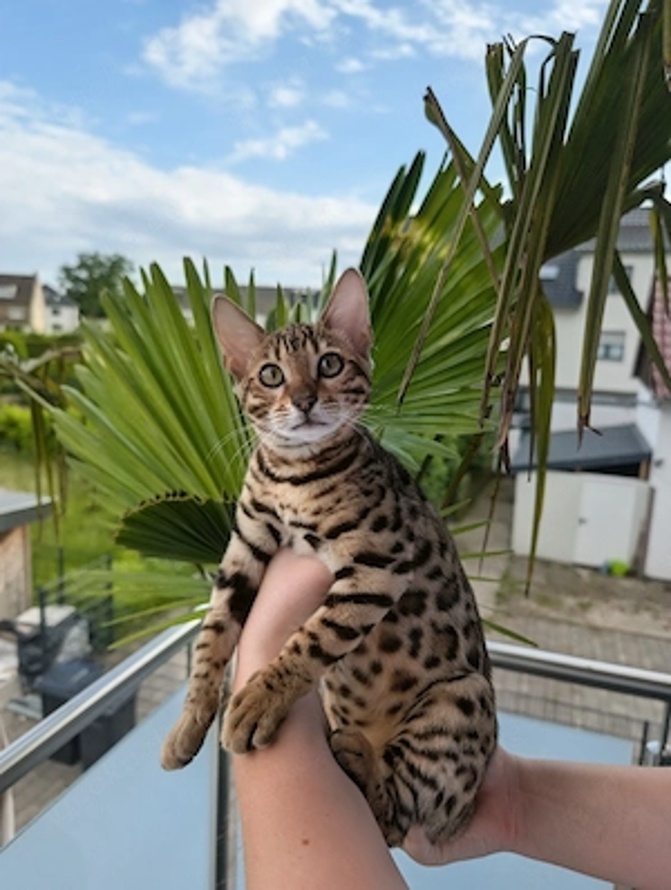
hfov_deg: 57.0
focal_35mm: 24
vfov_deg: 71.5
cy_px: 445
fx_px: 618
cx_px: 336
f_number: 1.68
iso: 18
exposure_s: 1/833
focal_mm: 6.9
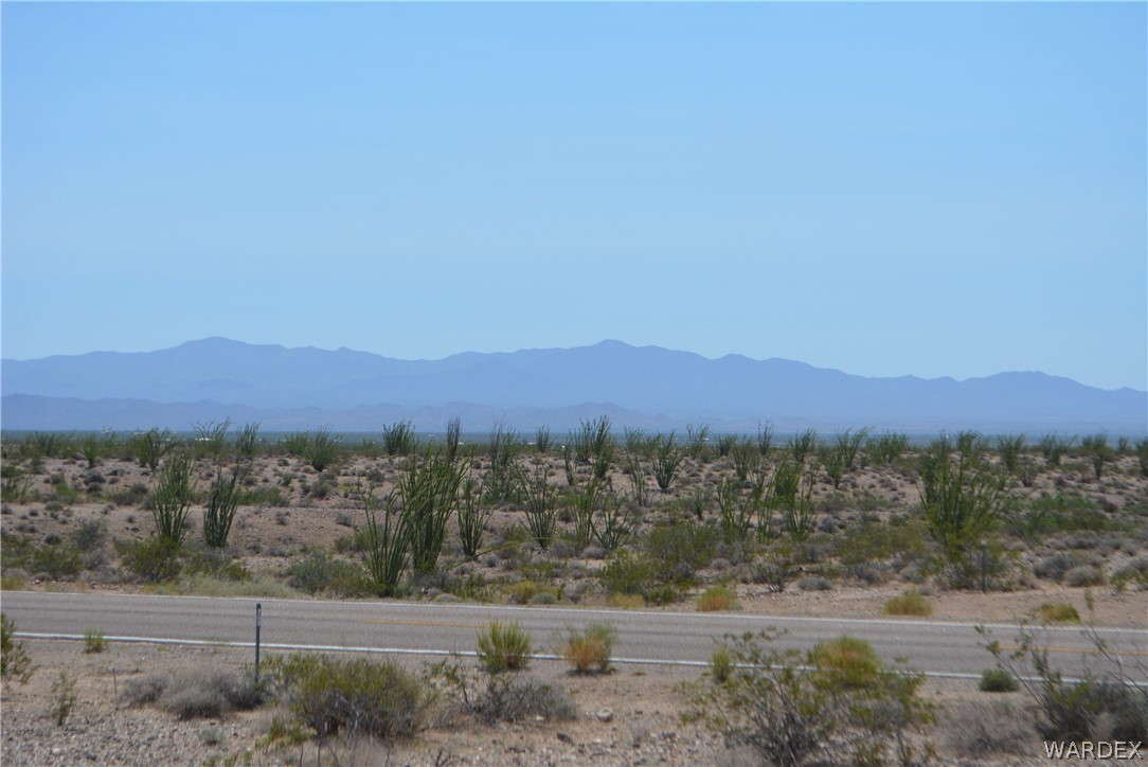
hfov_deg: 24.6
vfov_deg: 16.6
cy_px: 384
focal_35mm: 82
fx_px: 2632
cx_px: 574
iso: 400
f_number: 8
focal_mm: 55
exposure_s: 1/2000
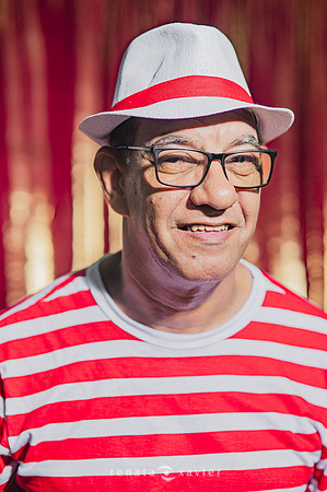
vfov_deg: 23.9
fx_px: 1161
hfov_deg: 16.0
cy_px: 246
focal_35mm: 85
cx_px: 164
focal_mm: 85
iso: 125
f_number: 2.5
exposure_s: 1/200
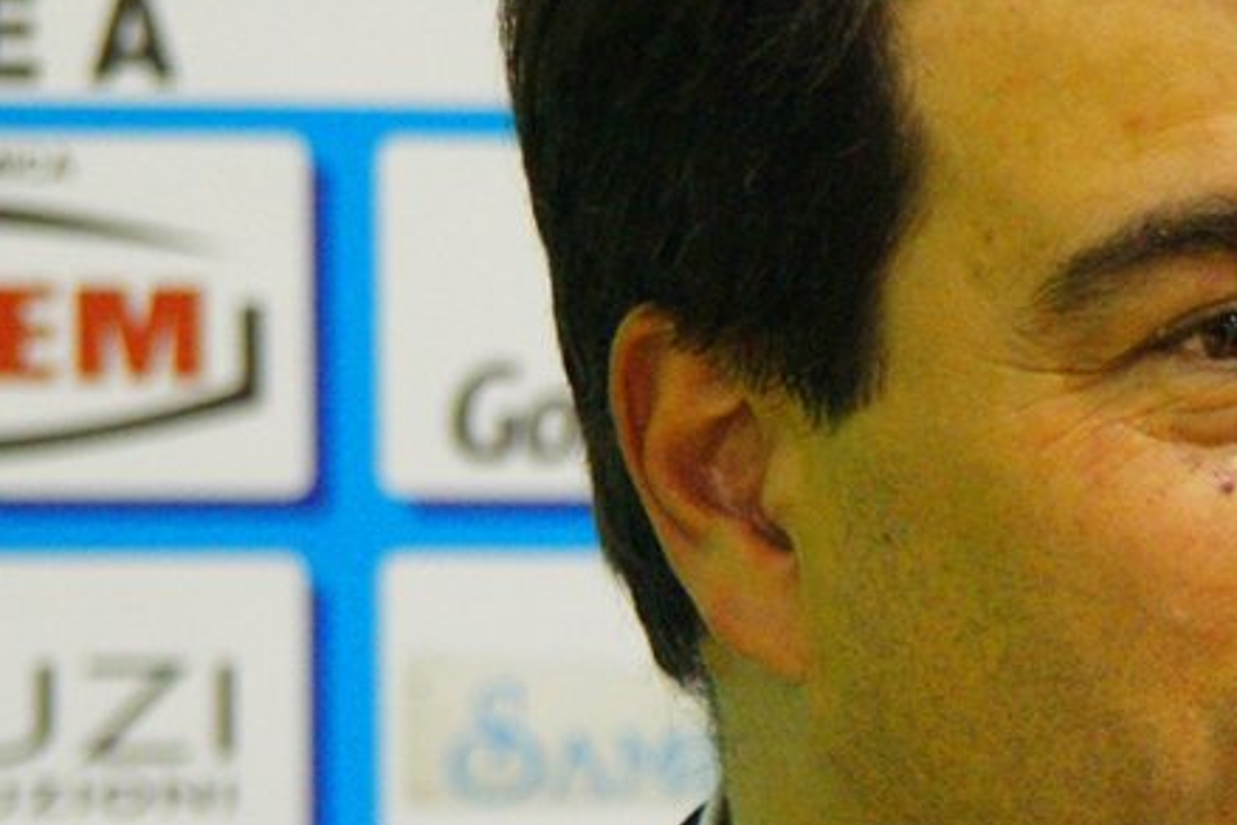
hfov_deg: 6.7
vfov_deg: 4.5
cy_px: 494
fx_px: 10517
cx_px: 1327
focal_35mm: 306
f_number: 4.5
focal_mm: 105
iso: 3200
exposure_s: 1/125
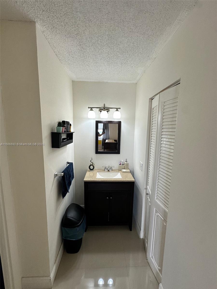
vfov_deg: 102.1
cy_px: 144
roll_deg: -2.0
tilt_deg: -3.8
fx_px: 117
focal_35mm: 14
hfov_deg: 85.7
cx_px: 108
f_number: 2.2
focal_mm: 2.22
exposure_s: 1/120
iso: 125
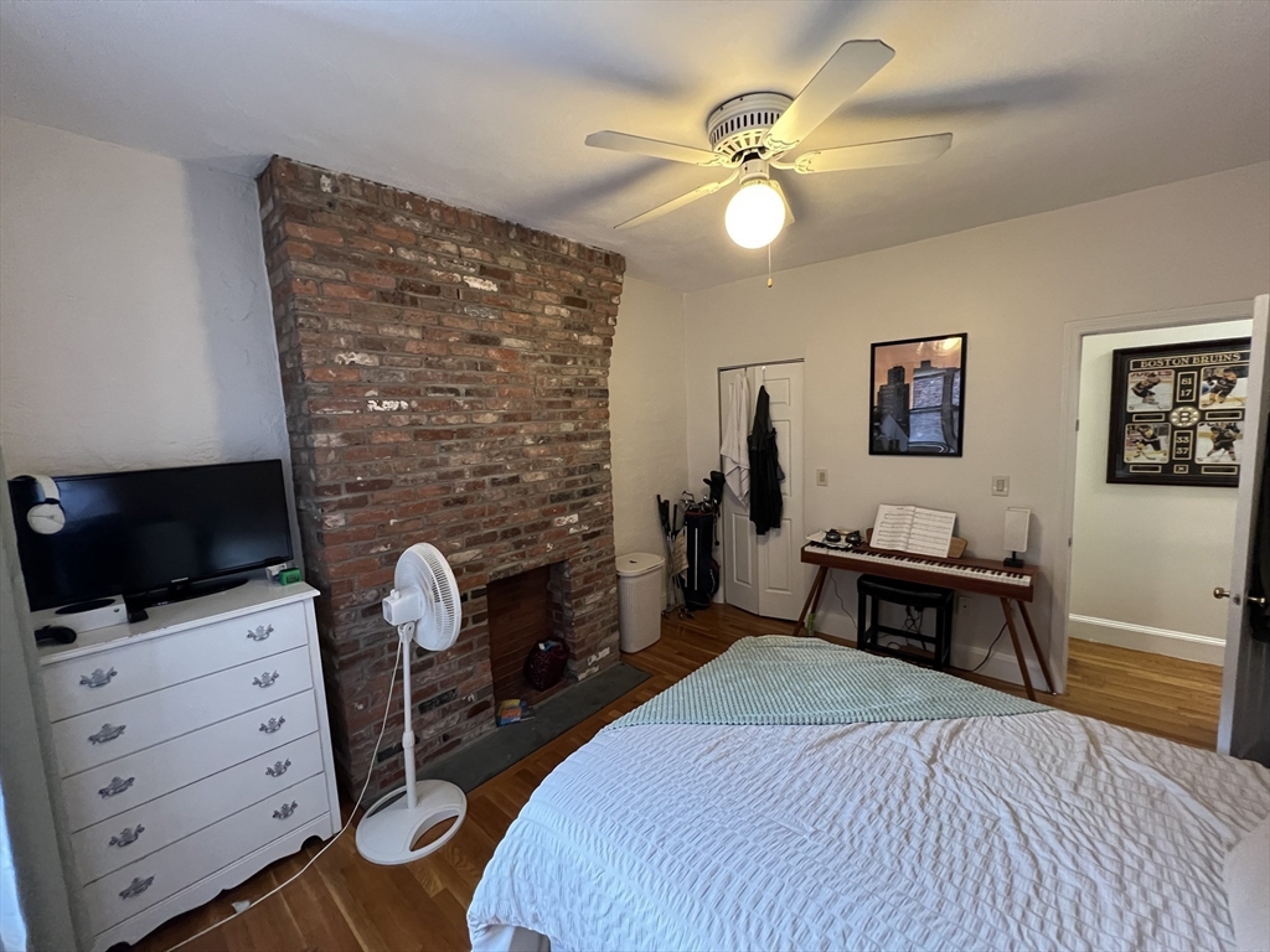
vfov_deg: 89.9
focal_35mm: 13
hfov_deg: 106.2
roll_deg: +3.0
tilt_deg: -6.1
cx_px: 635
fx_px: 477
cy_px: 476
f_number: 1.8
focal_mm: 1.57
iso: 640
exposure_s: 1/60
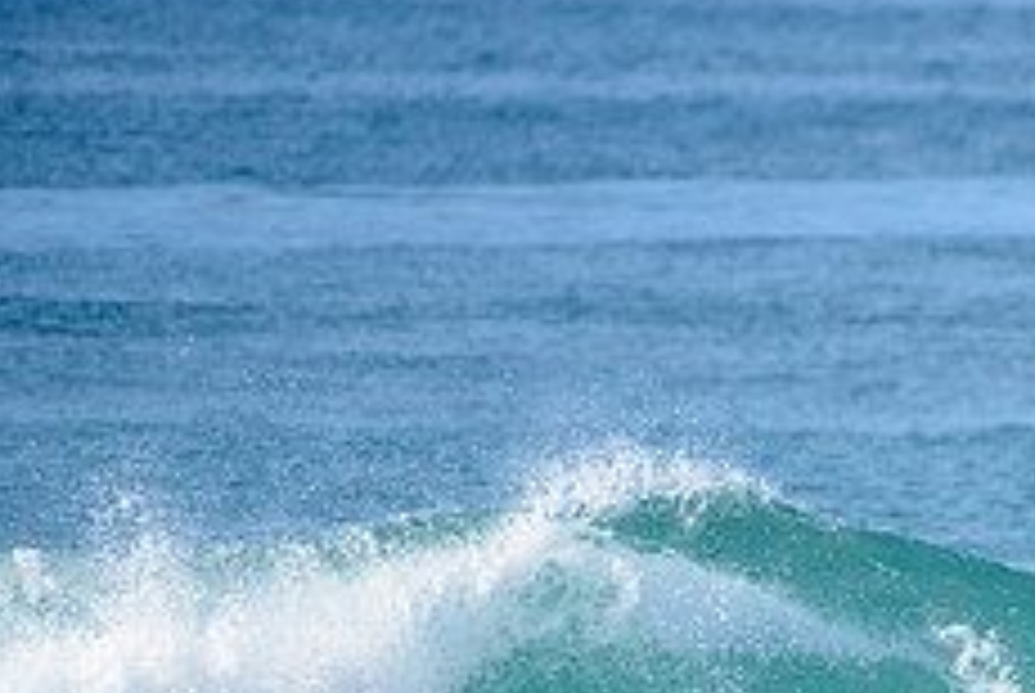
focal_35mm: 1260
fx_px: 36271
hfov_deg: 1.6
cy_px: 803
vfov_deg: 1.1
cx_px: 1215
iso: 280
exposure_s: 1/2500
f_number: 5.6
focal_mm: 500
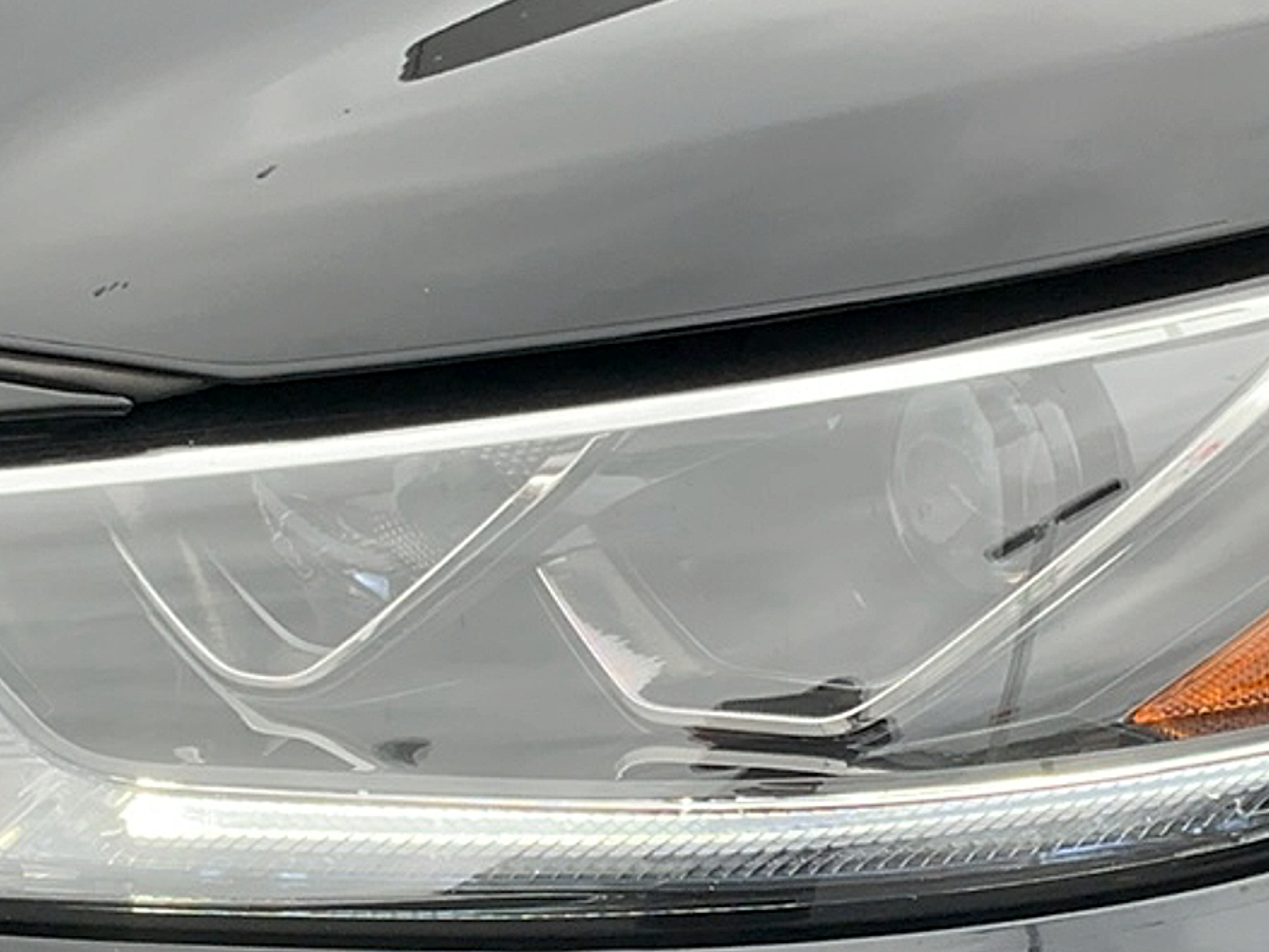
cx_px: 711
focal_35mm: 82
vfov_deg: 17.9
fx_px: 3007
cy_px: 659
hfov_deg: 23.8
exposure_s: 1/284
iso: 25
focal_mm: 3
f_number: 1.8
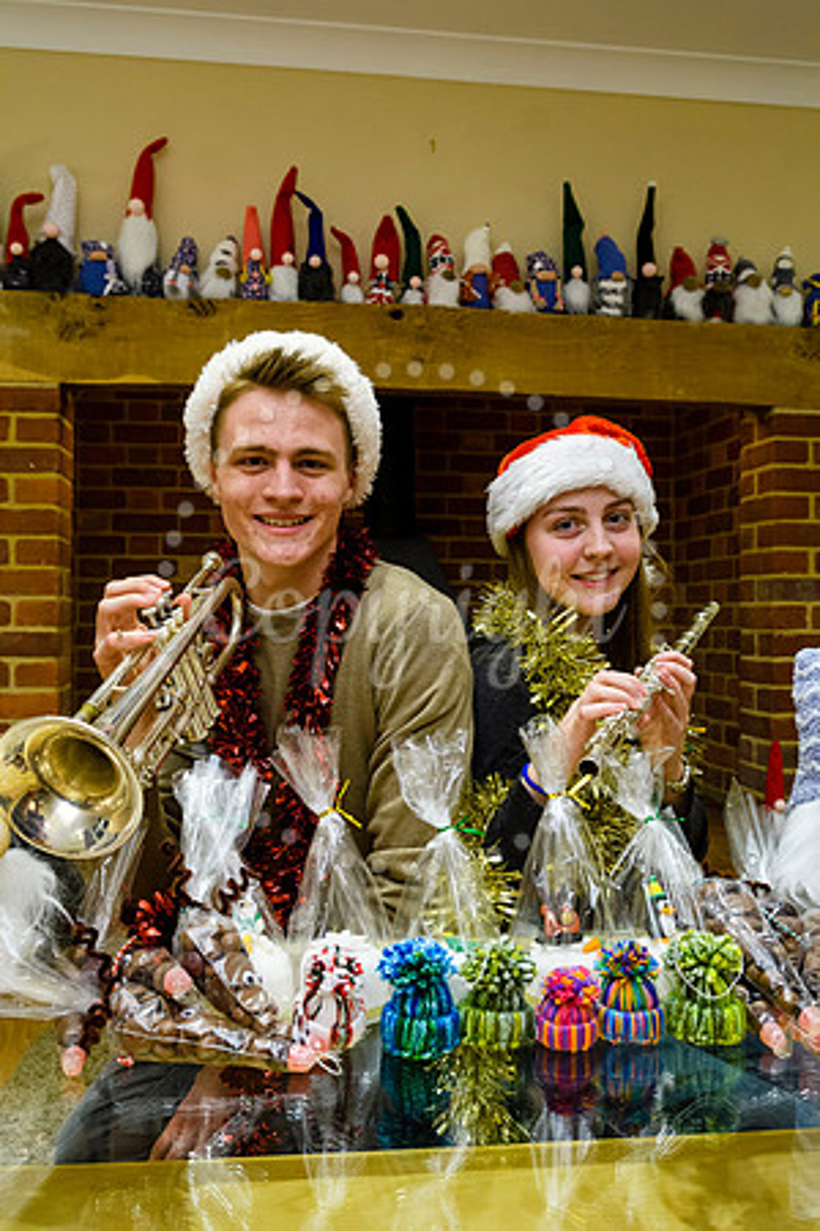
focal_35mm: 33
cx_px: 410
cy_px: 616
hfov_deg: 40.0
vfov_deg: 57.2
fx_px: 1127
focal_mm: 22
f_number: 5
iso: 1600
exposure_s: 1/60
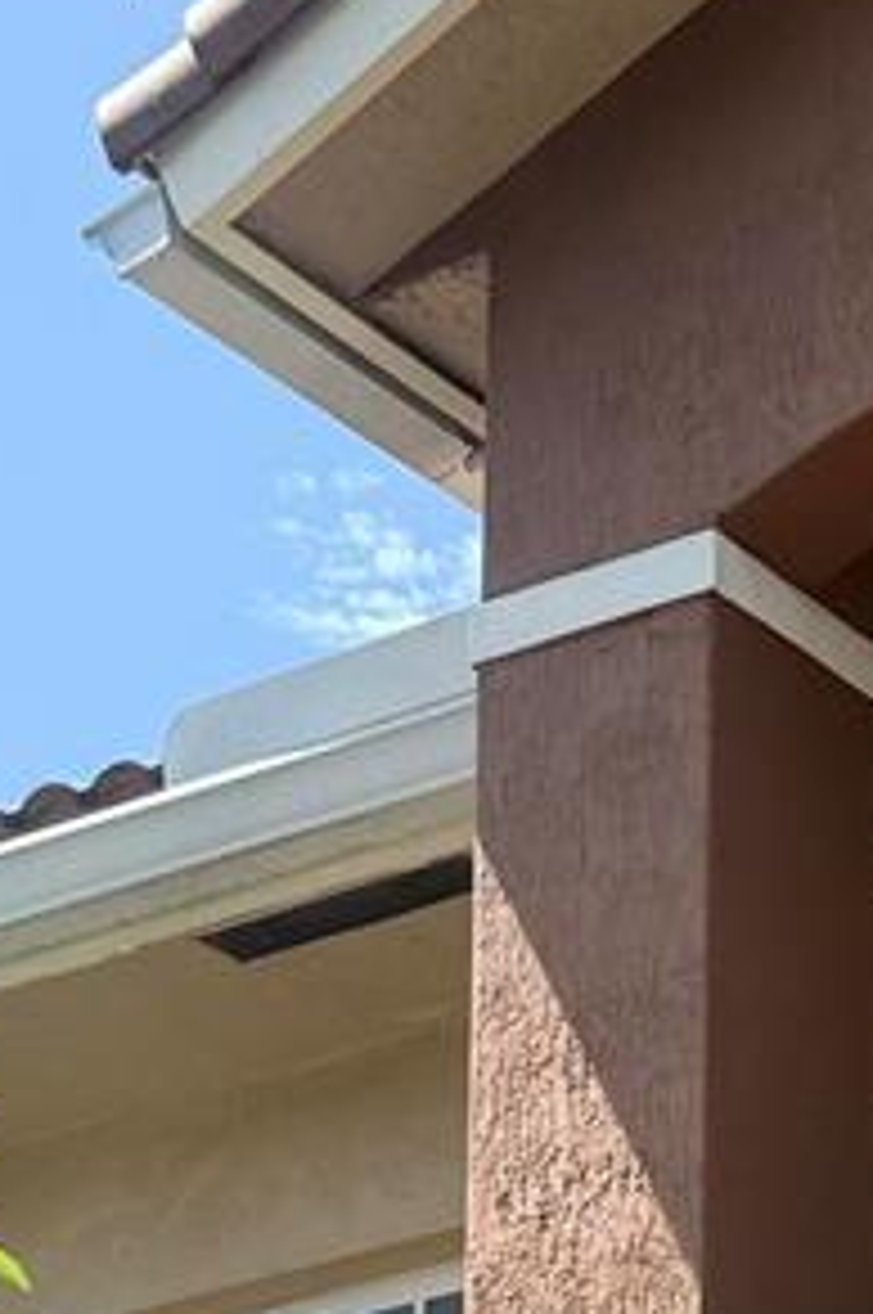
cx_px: 1516
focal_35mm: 137
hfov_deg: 9.5
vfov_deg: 14.3
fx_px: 4995
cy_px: 1773
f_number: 1.78
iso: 80
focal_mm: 6.76
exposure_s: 1/1689
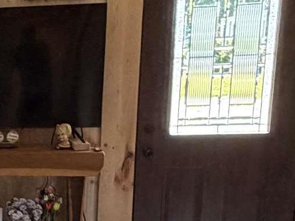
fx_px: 716
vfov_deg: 17.1
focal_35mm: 84
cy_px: 225
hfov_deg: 20.3
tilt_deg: -14.0
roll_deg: +2.8
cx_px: -136
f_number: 2.2
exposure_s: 1/62
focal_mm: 2.22
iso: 320
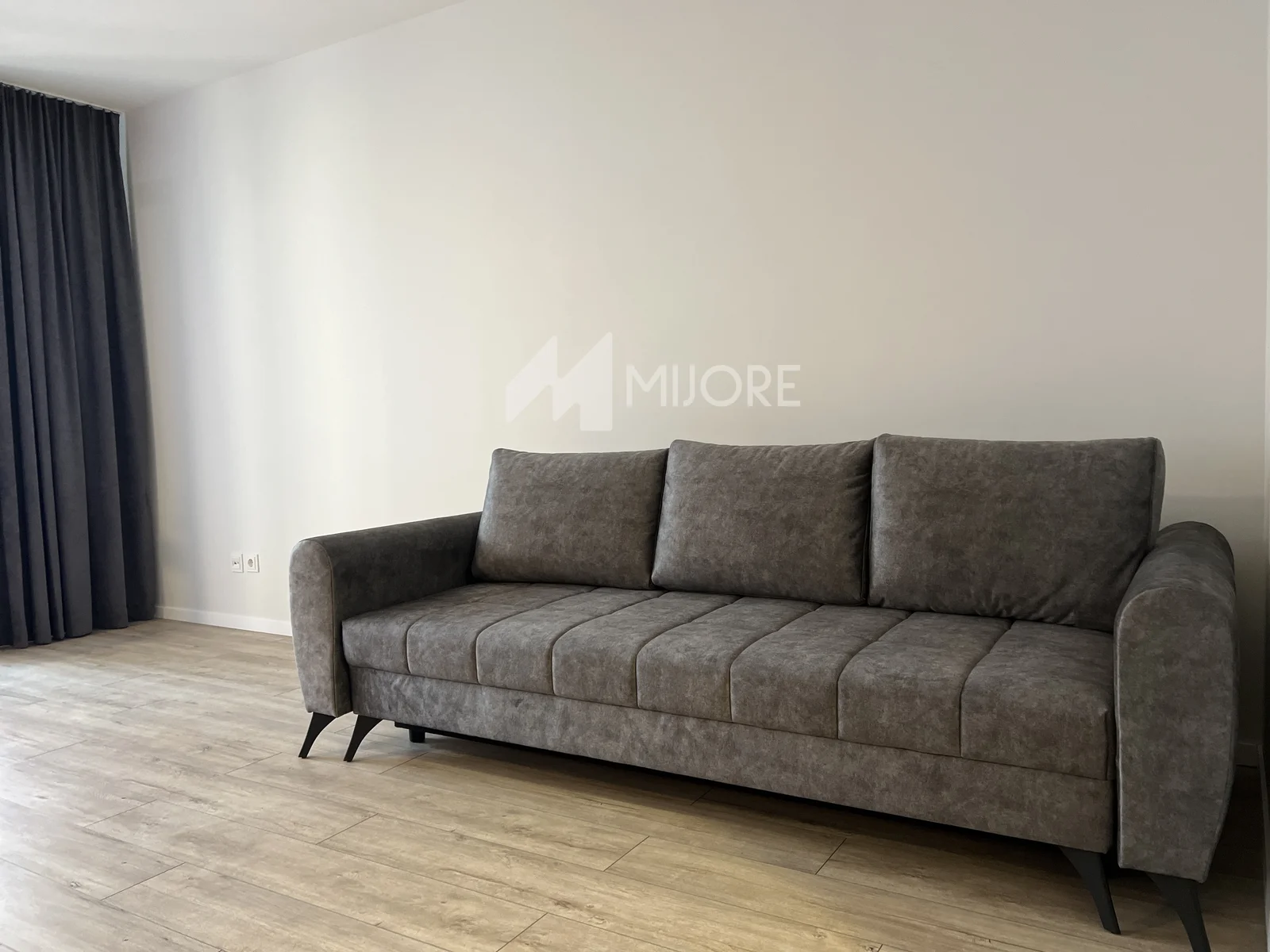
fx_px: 954
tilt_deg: -4.1
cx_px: 635
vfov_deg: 53.1
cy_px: 476
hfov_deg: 67.3
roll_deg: +2.1
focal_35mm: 26
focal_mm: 5.7
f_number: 1.5
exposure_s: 1/59
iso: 200
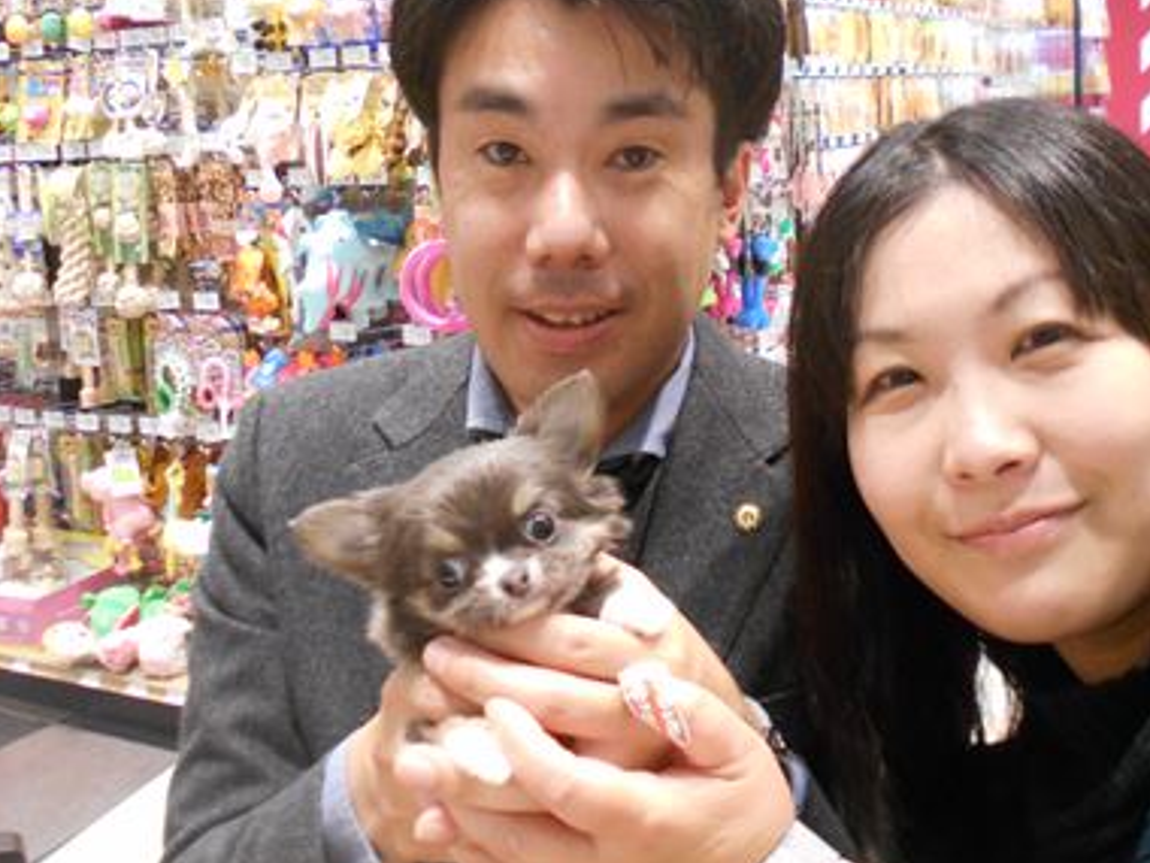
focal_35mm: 41
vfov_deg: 34.7
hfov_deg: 45.4
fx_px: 1362
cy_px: 273
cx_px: 708
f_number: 3.2
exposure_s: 1/25
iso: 400
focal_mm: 4.6
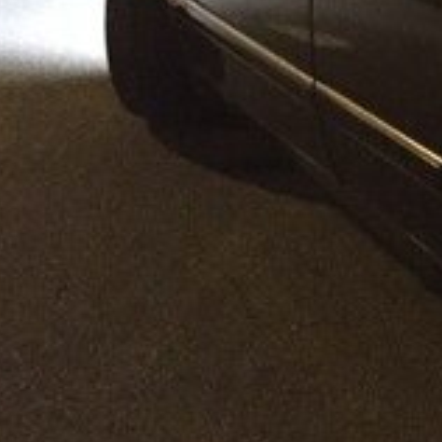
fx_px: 1546
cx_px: 878
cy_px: 119
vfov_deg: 16.2
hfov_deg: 13.8
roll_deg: -0.4
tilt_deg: -15.5
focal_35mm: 107
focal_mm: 4.15
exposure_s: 1/17
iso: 1250
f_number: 2.2
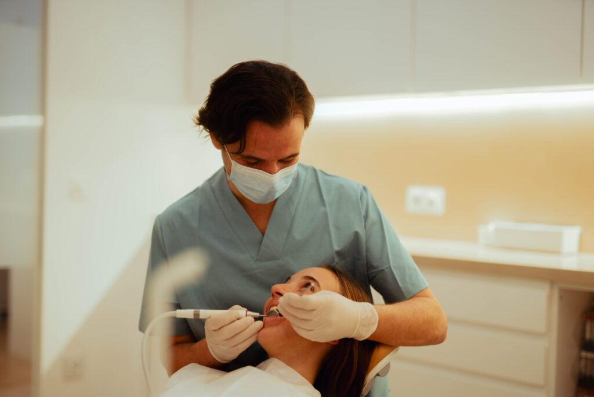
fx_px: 825
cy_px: 198
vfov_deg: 27.0
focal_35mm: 50
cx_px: 297
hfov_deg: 39.6
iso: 400
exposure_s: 1/200
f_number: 1.4
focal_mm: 50
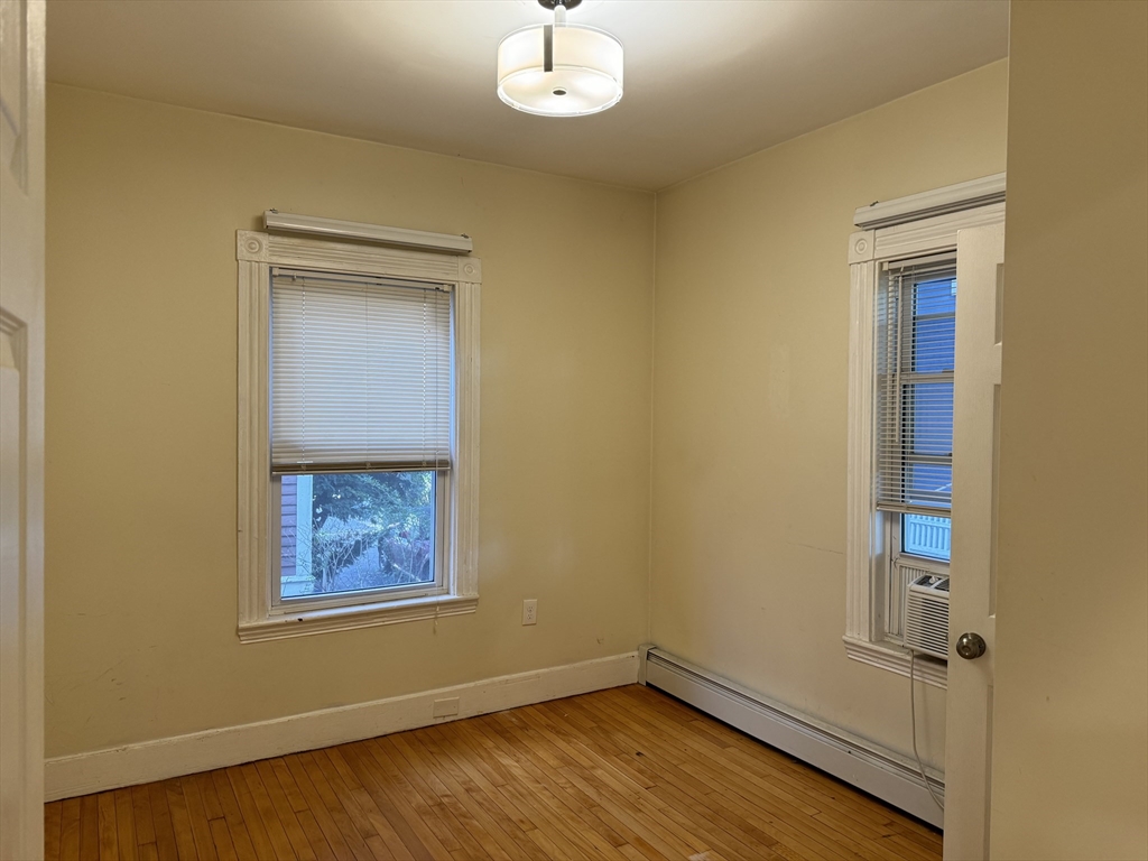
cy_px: 430
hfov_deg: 71.6
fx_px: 796
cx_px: 574
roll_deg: -0.6
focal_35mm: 24
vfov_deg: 56.8
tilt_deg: -2.1
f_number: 1.78
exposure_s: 1/120
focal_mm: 6.76
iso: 160
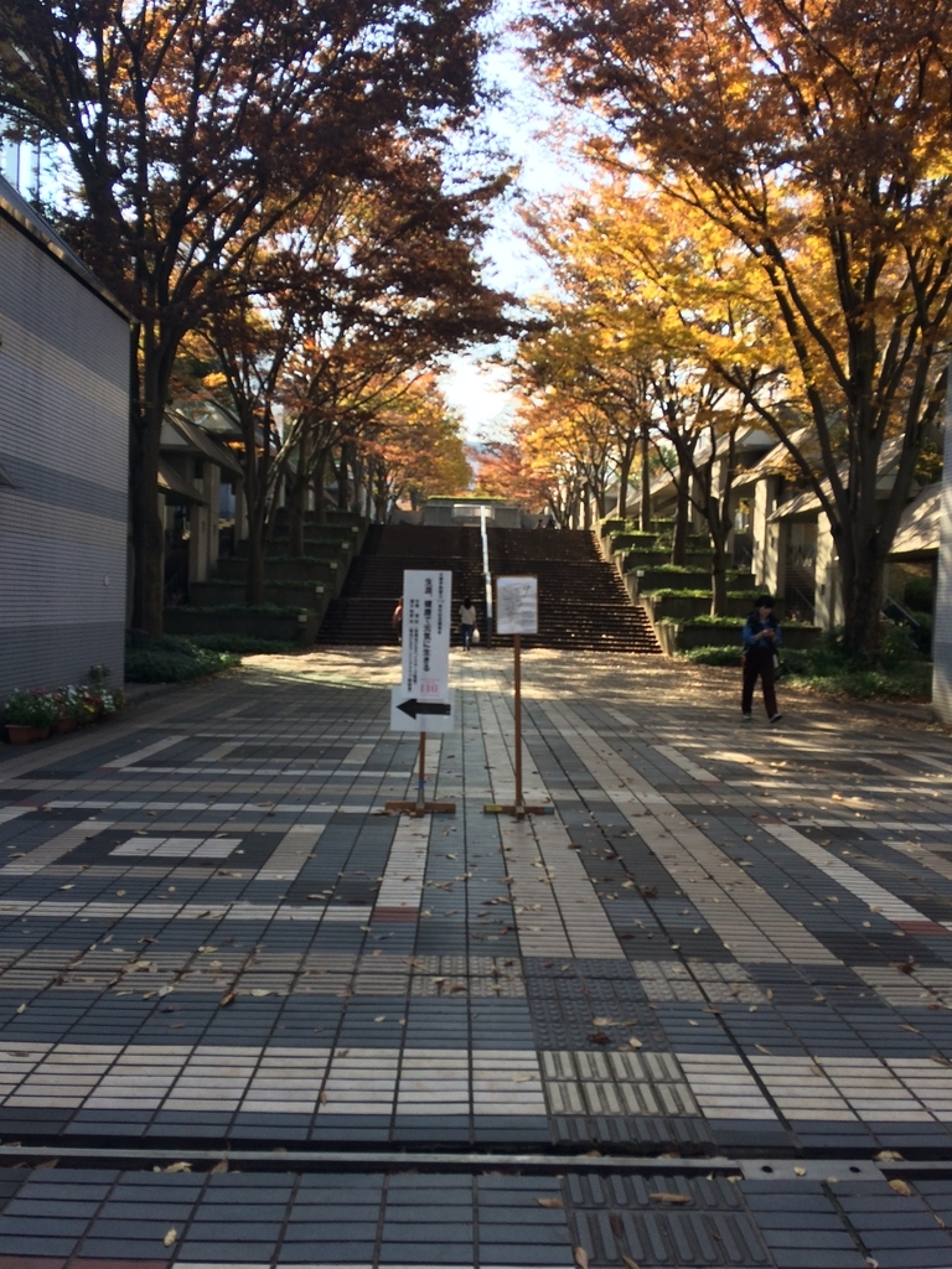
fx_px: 1063
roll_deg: +1.5
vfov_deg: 61.7
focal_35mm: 29
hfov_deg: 48.2
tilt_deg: +1.4
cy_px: 634
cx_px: 476
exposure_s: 1/414
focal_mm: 4.15
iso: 32
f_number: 2.2
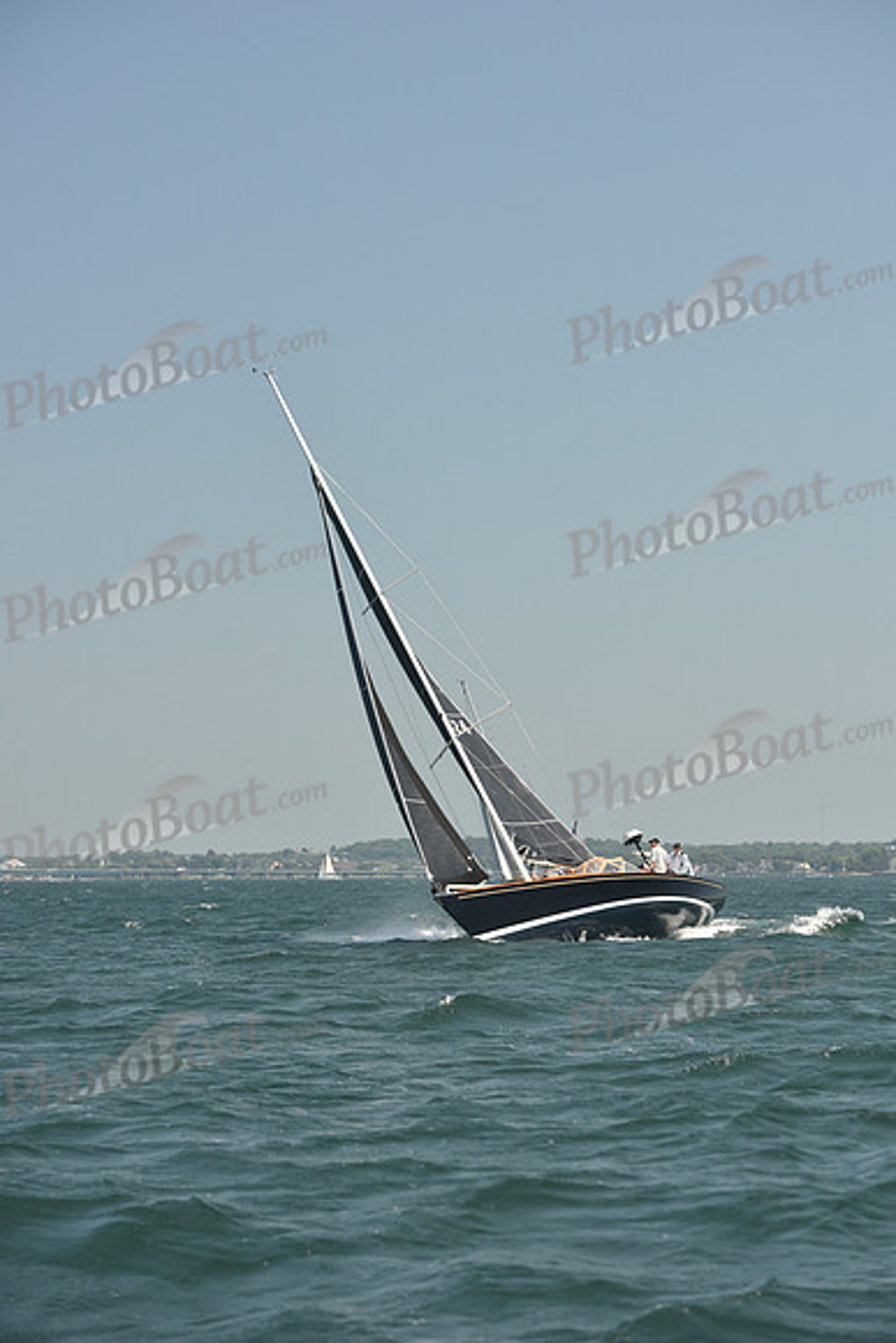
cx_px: 448
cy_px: 672
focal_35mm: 95
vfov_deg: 21.5
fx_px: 3544
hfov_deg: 14.4
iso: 250
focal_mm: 95
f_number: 5.6
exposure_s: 1/640
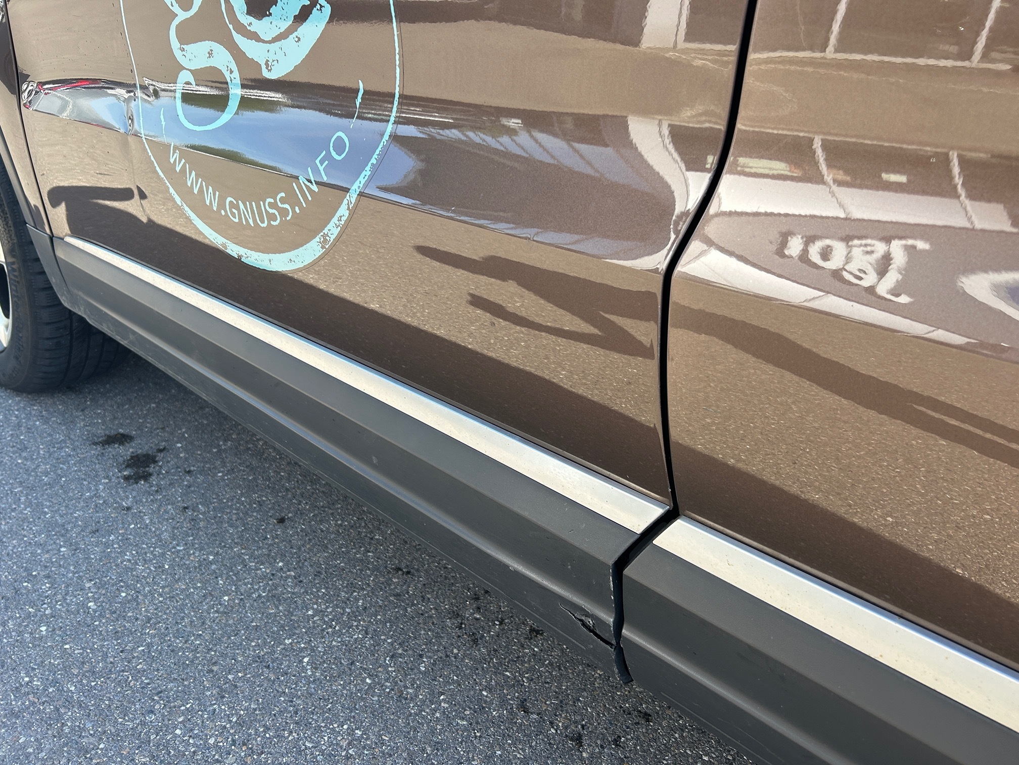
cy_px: 382
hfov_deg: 67.3
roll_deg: -4.9
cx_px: 510
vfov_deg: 53.1
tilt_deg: -28.7
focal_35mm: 26
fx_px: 765
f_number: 1.5
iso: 50
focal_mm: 5.7
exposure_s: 1/441
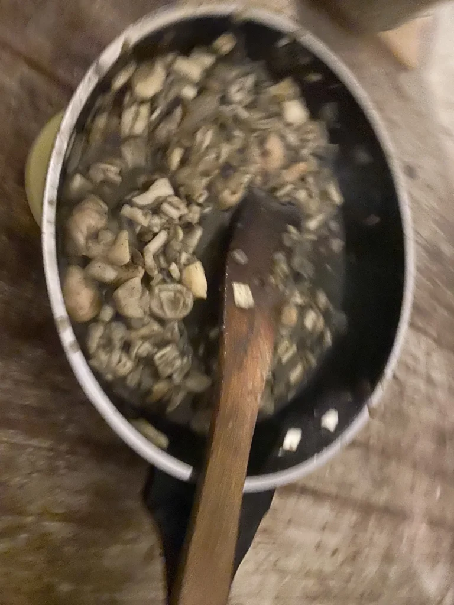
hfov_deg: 53.1
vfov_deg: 67.3
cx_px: 227
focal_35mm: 26
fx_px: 455
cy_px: 302
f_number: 1.8
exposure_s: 1/20
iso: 1000
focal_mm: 4.25
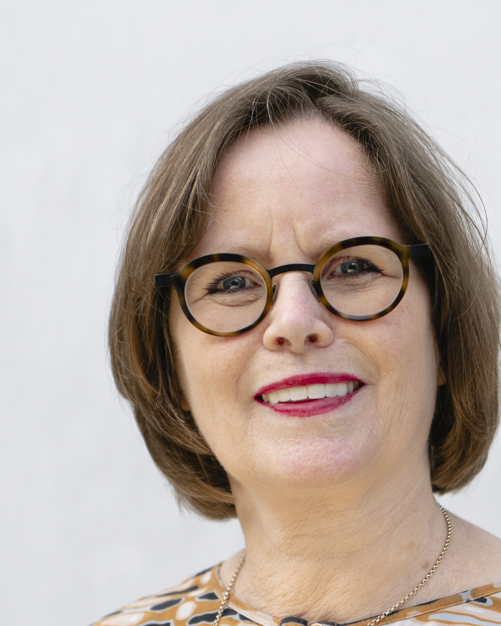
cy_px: 411
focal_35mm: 117
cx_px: 320
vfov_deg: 16.4
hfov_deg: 13.2
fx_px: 2169
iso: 200
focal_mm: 70
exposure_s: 1/100
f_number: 4
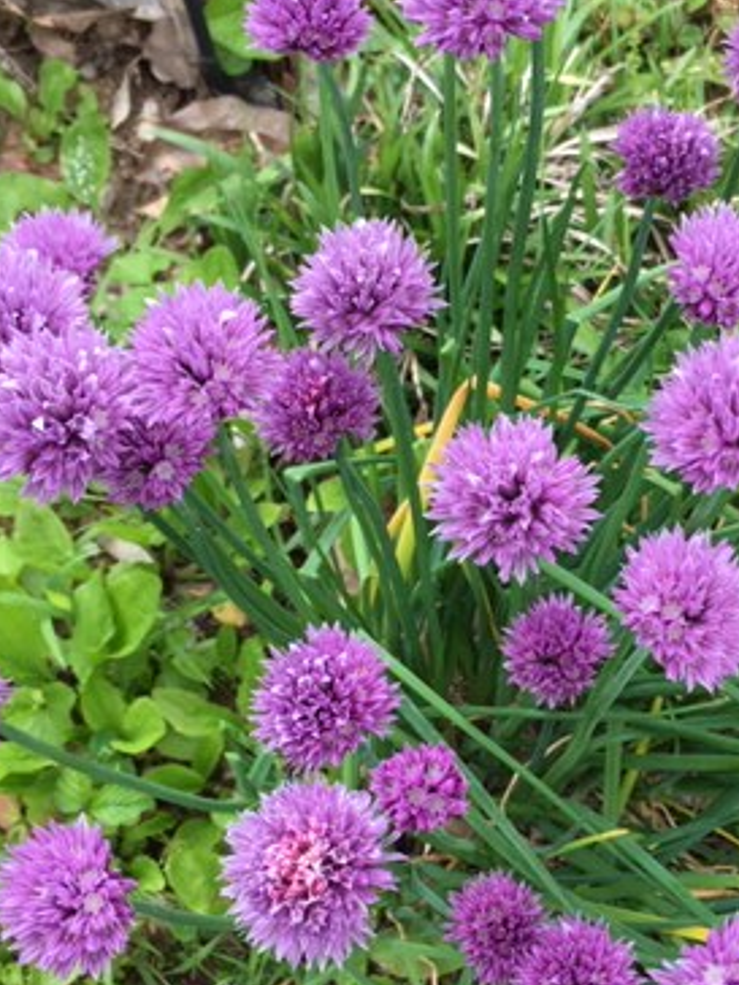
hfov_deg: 28.2
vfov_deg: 37.5
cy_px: 525
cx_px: 531
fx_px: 1452
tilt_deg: -68.4
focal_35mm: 51
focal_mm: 4.15
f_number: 2.2
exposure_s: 1/120
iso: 32
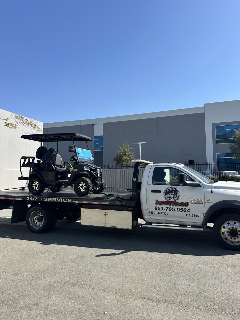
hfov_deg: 56.8
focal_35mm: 24
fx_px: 222
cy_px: 160
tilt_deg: +5.3
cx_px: 120
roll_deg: +1.0
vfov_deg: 71.6
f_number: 1.78
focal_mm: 6.86
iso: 80
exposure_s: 1/3717
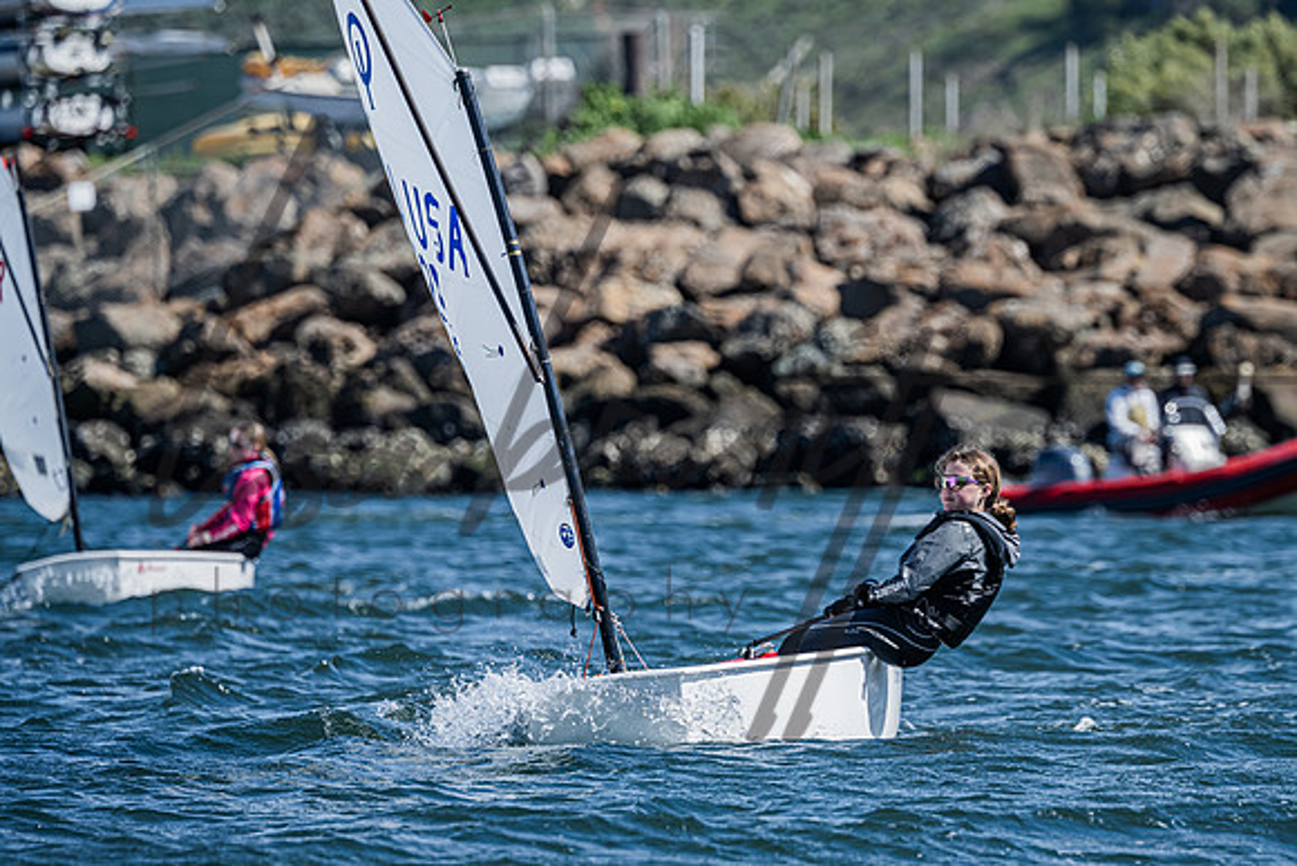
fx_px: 16604
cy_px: 499
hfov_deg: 4.5
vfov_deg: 3.0
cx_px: 747
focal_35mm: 461
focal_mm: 400
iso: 320
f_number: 7.1
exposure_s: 1/800
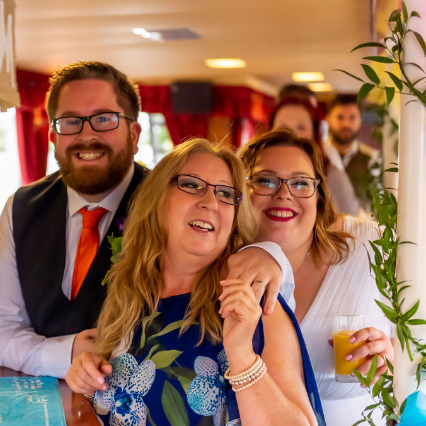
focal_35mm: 85
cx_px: 105
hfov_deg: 20.2
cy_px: 215
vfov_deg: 20.4
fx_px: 1183
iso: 3200
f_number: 3.2
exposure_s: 1/160
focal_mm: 66
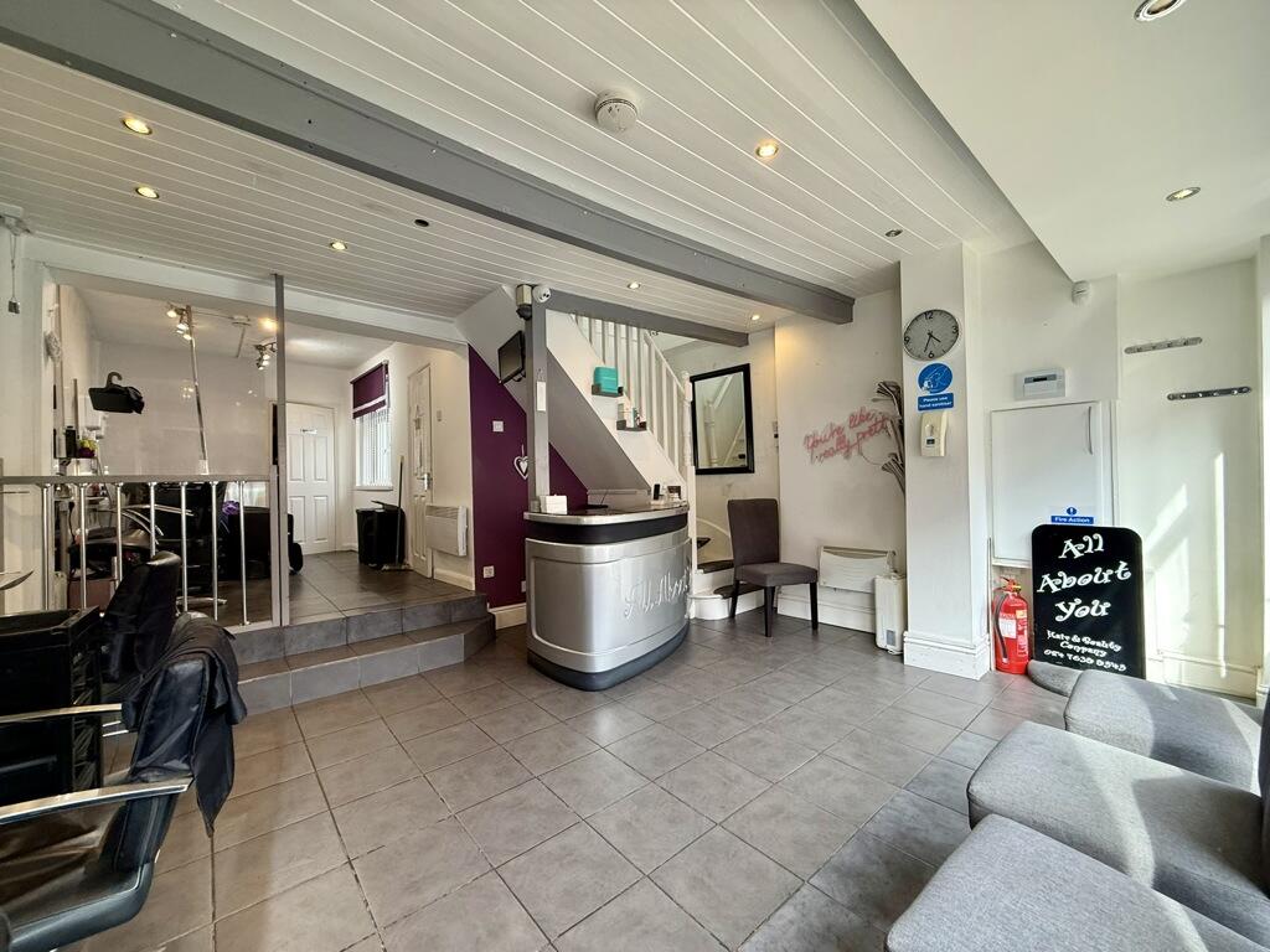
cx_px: 635
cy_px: 476
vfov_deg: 85.7
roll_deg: +1.3
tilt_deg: +0.5
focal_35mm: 14
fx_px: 514
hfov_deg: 102.1
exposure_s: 1/100
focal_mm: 2.22
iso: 160
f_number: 2.2
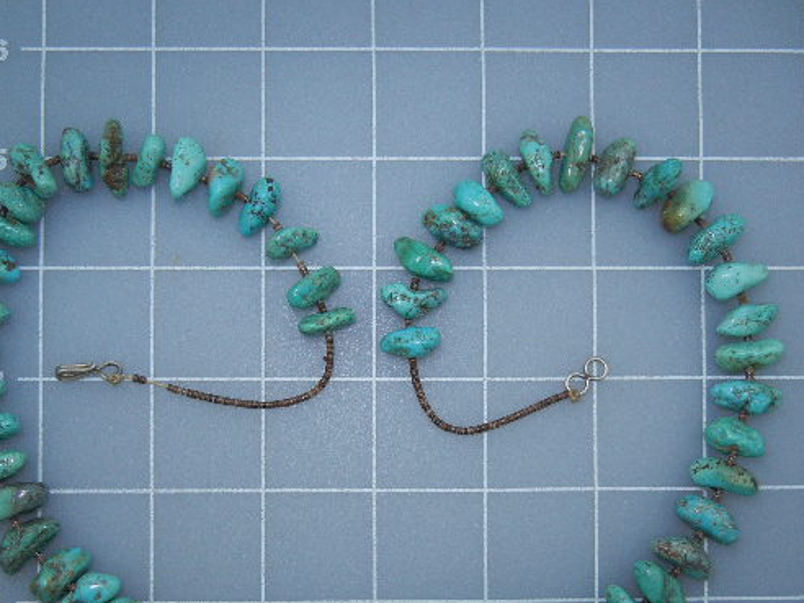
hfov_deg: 47.9
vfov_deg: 36.5
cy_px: 391
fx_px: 906
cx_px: 389
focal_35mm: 39
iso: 273
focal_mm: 5.4
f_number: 3.5
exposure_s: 1/30
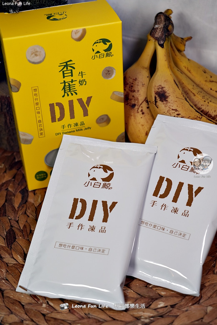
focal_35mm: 60
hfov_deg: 22.6
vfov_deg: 33.4
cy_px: 162
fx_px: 542
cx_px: 108
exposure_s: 1/160
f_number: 5.6
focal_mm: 60
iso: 640
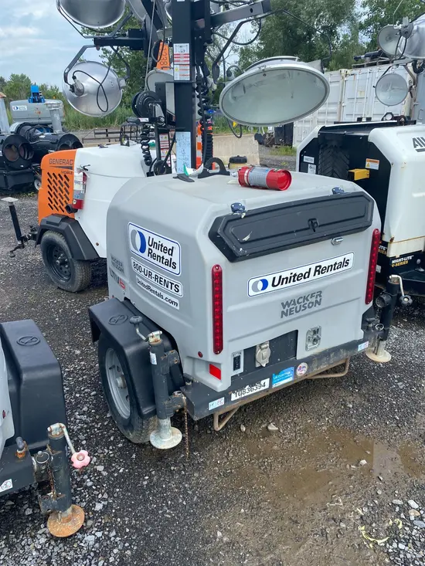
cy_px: 283
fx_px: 425
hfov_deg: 53.1
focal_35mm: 26
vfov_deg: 67.3
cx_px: 212
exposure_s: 1/1362
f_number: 1.8
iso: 32
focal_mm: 4.25
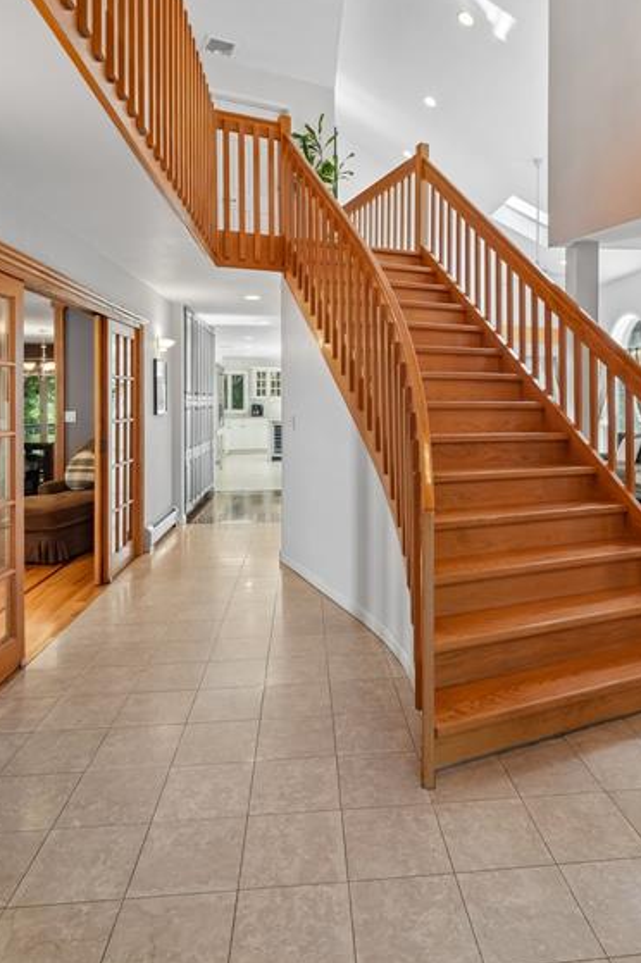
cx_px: 374
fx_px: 588
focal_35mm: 22
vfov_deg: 78.0
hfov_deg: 56.9
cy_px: 403
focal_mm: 16
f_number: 8
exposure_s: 1/10
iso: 400
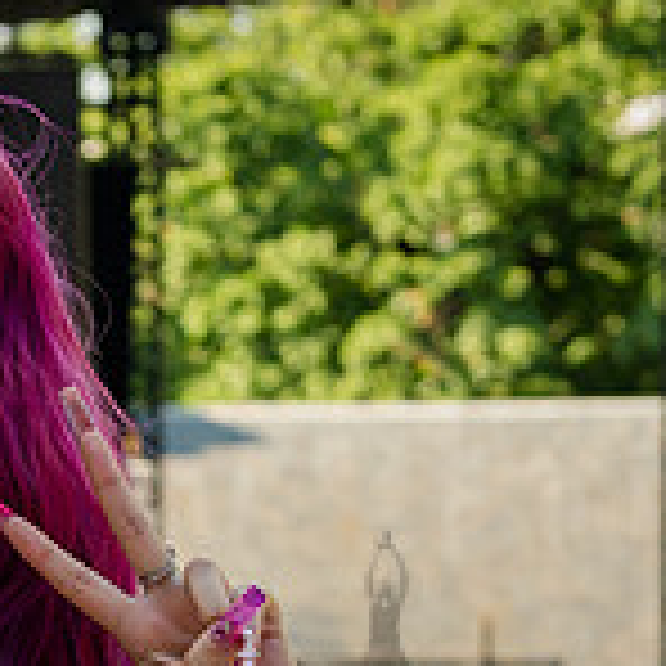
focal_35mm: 203
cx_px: -198
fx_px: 4419
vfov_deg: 8.5
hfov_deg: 8.5
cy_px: 826
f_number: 4.5
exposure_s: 1/250
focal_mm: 56
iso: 500
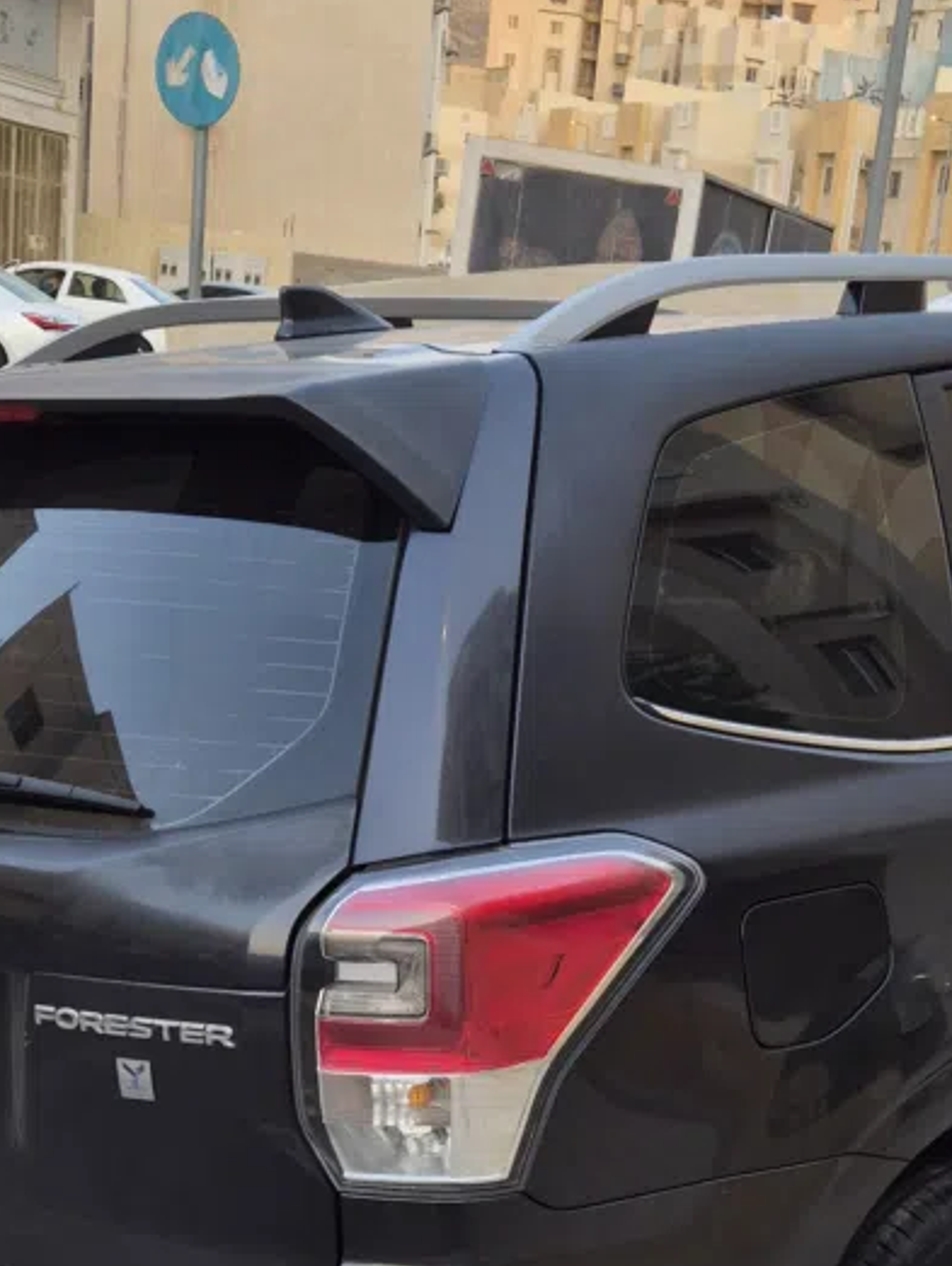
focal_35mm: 60
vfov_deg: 31.3
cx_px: 702
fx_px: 2197
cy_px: 1018
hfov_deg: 24.2
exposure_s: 1/180
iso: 32
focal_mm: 5.4
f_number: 1.8
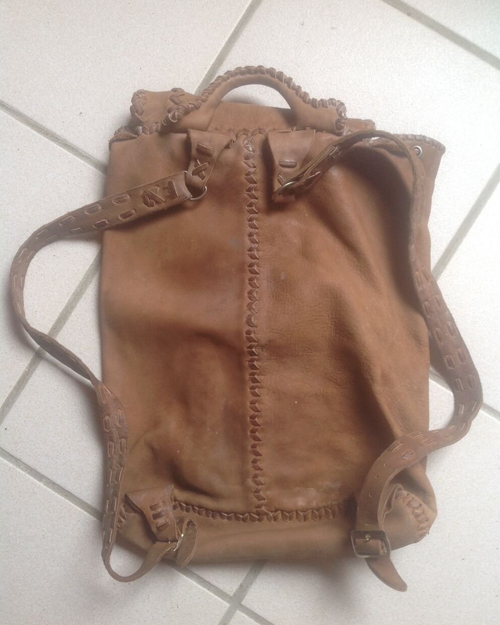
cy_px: 325
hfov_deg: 40.2
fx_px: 684
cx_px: 252
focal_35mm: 37
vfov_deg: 49.1
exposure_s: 1/17
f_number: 2.4
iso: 50
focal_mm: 4.28
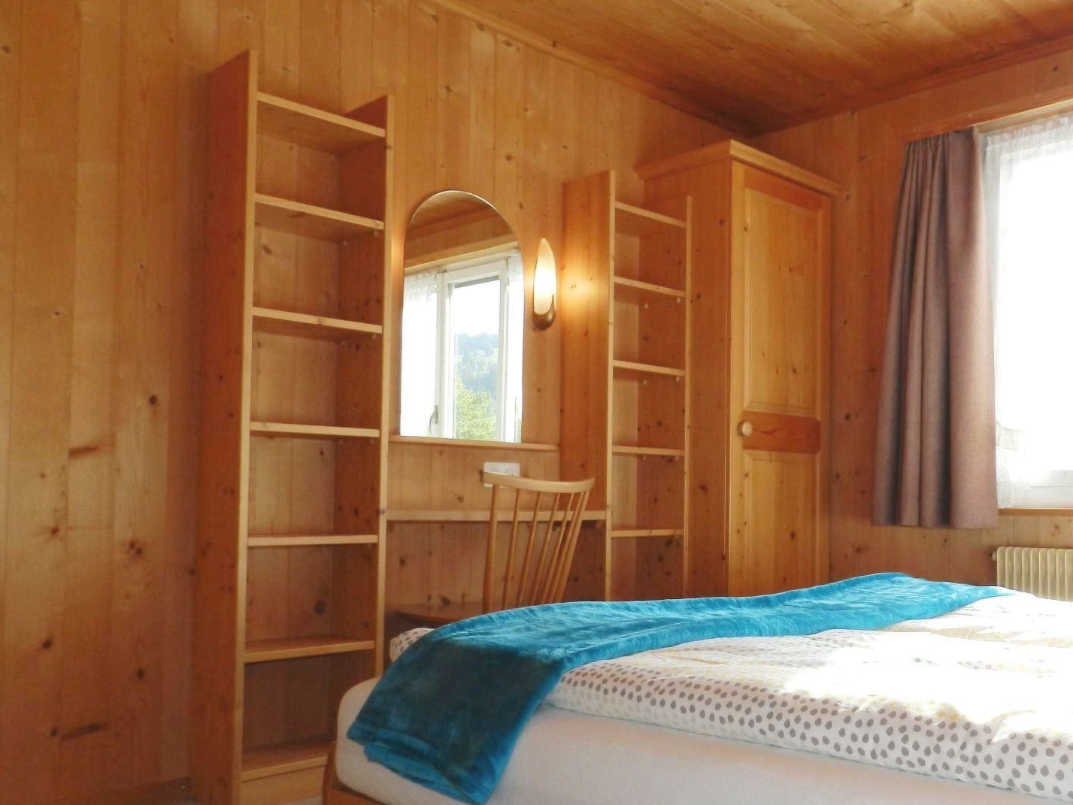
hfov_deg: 53.8
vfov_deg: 42.8
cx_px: 749
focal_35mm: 33
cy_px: 474
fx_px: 1023
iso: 160
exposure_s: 1/320
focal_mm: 4
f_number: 3.4
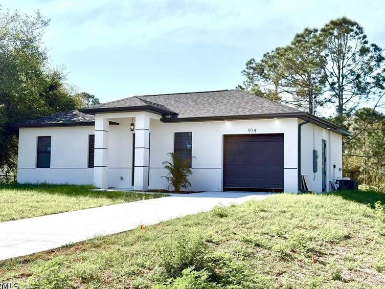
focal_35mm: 51
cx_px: 185
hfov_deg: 37.5
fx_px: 567
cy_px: 139
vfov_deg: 28.6
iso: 64
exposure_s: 1/6536
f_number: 1.78
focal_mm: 6.76
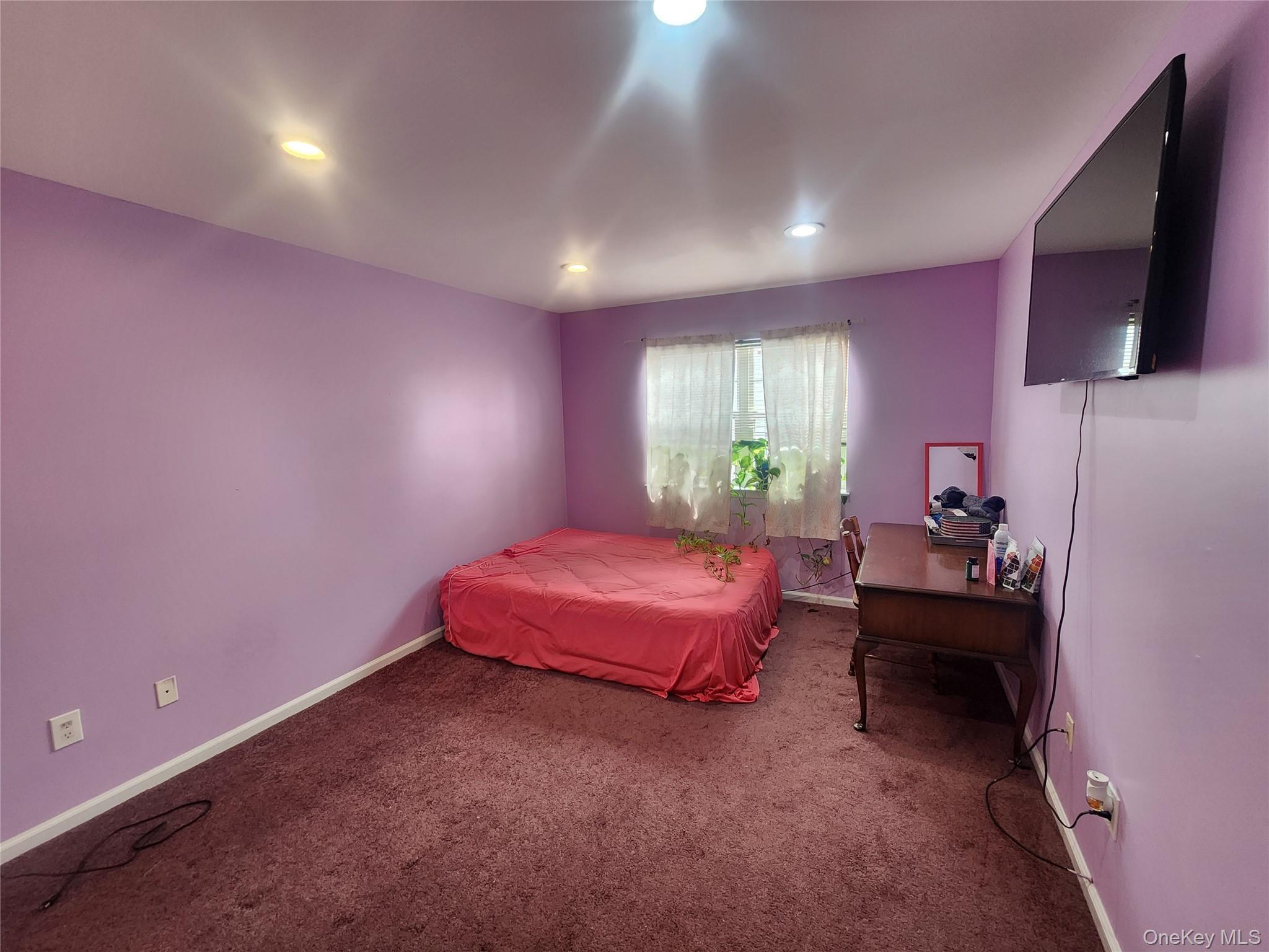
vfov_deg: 89.9
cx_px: 634
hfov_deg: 106.2
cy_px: 476
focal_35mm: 13
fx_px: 477
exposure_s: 1/60
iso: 320
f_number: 2.2
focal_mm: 2.2
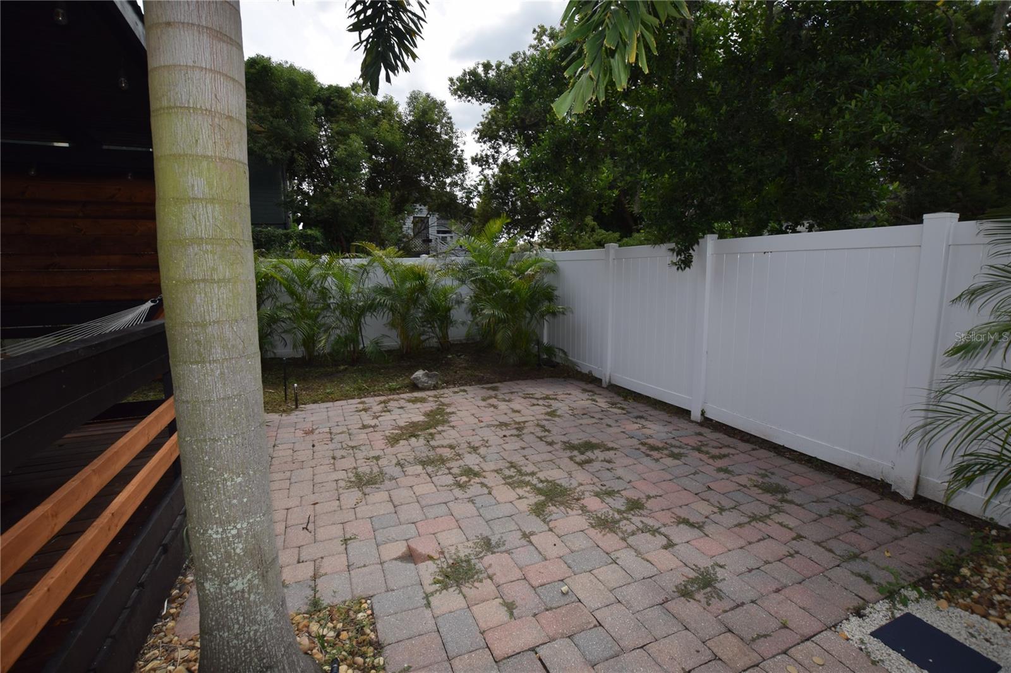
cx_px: 506
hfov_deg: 100.4
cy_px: 336
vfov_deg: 77.3
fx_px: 421
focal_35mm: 15
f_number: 8
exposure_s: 1/200
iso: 100
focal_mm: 10
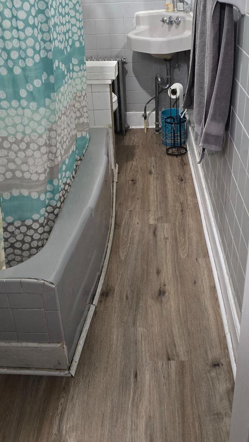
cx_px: 133
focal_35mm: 36
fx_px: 423
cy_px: 182
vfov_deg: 55.0
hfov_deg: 32.8
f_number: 1.7
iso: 500
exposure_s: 1/60
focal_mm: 6.3
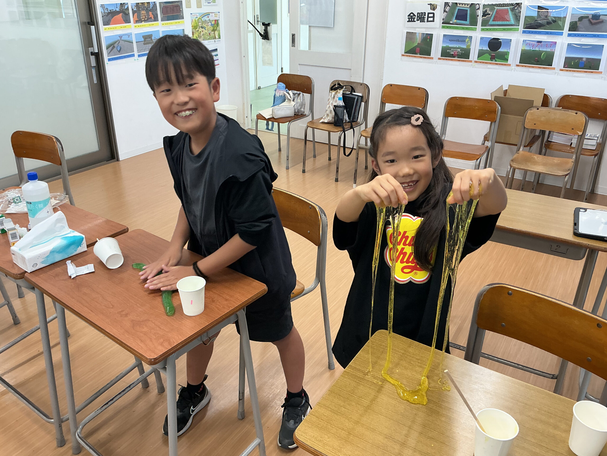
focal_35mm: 29
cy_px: 228
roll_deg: +0.0
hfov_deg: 61.7
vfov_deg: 48.2
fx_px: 509
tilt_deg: -25.5
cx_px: 304
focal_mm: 3
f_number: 1.8
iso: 64
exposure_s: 1/60
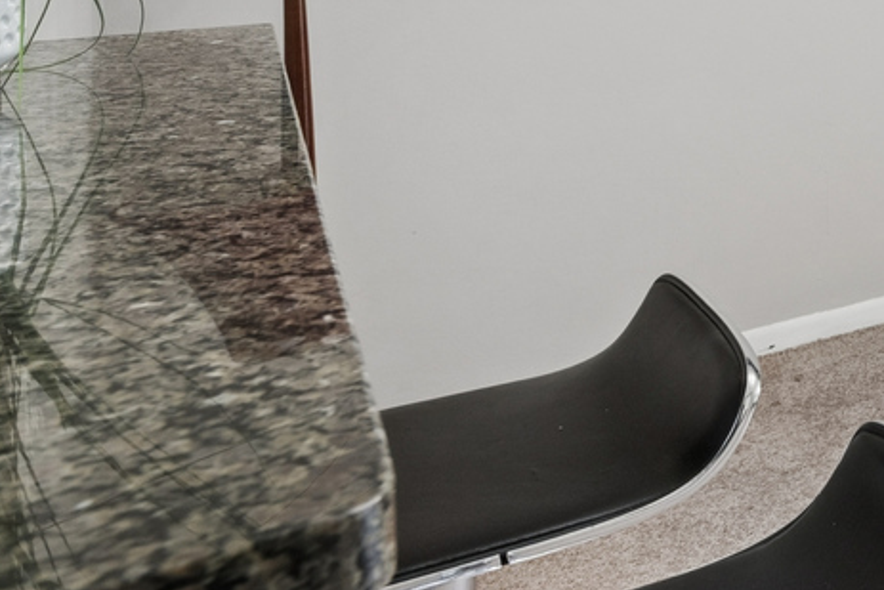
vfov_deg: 24.3
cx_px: 1518
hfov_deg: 23.8
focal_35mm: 49
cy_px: -162
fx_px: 1204
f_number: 8
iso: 400
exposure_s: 1/10
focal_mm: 14
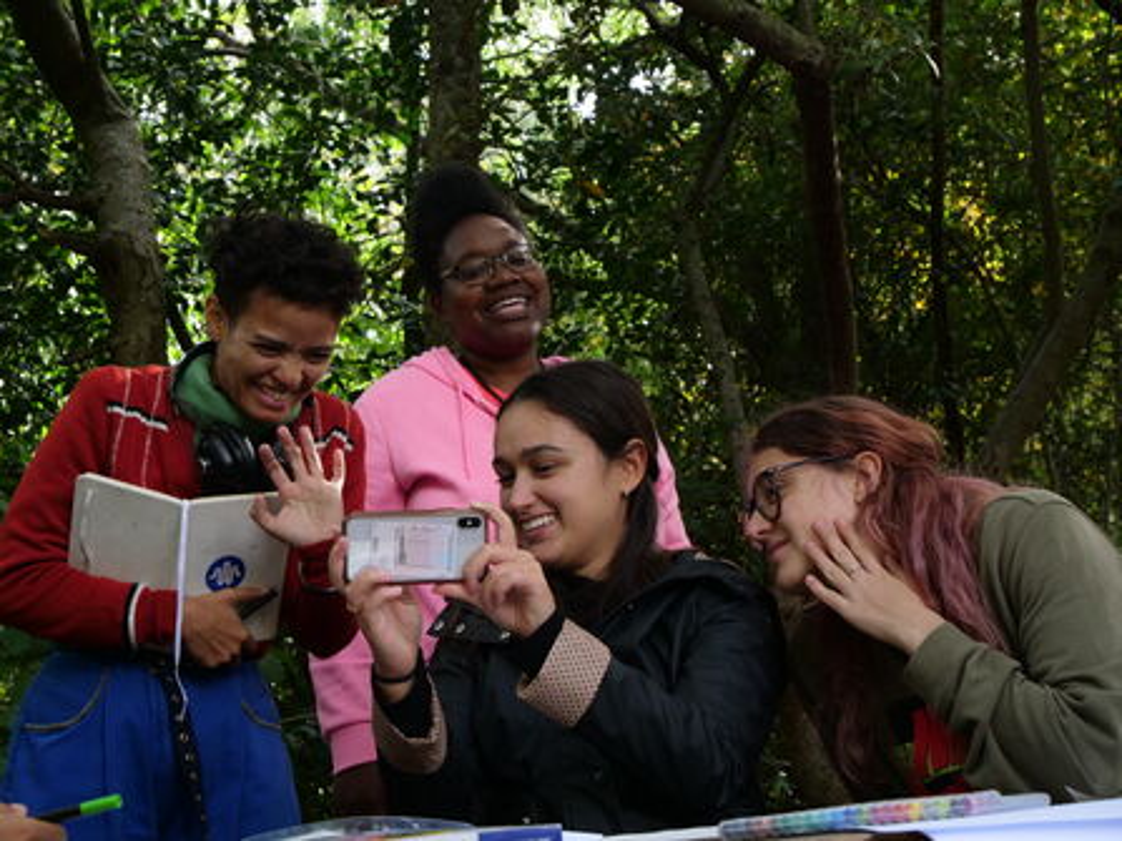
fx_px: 2074
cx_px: 561
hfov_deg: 30.3
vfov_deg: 22.9
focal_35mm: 64
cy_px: 420
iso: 500
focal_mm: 32
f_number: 5.6
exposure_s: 1/125
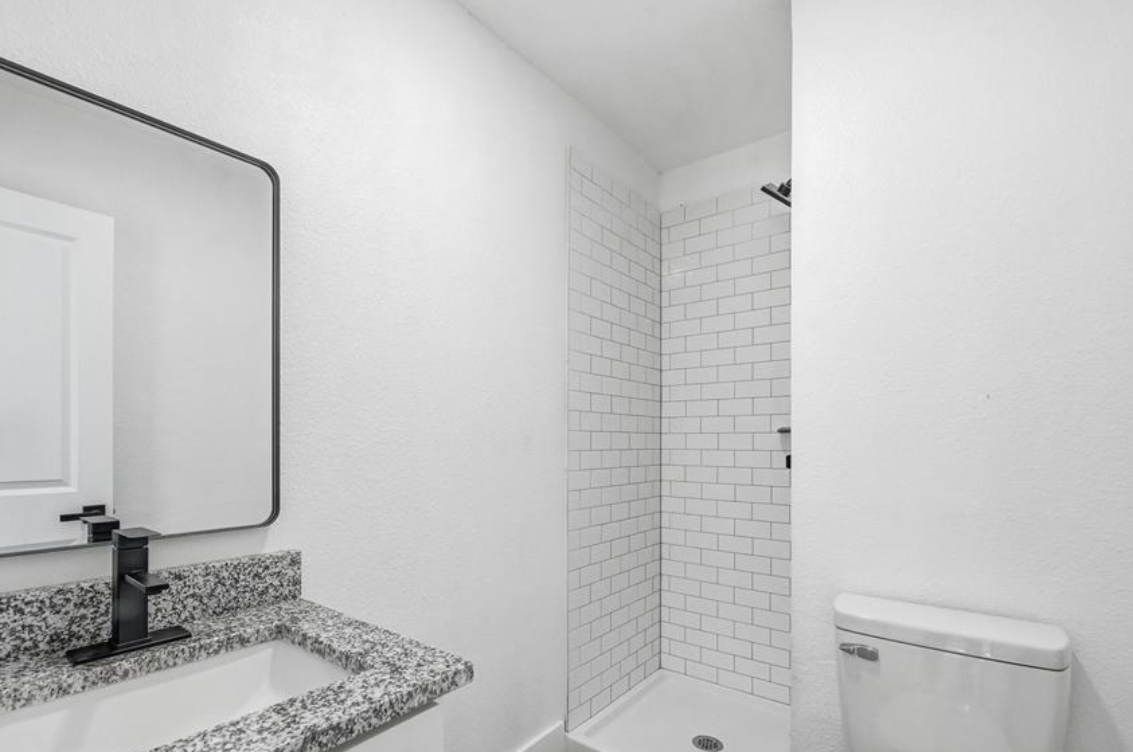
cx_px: 515
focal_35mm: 17
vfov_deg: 70.2
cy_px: 408
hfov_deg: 93.1
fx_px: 534
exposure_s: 1/2000
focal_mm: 14
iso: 1000
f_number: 7.1
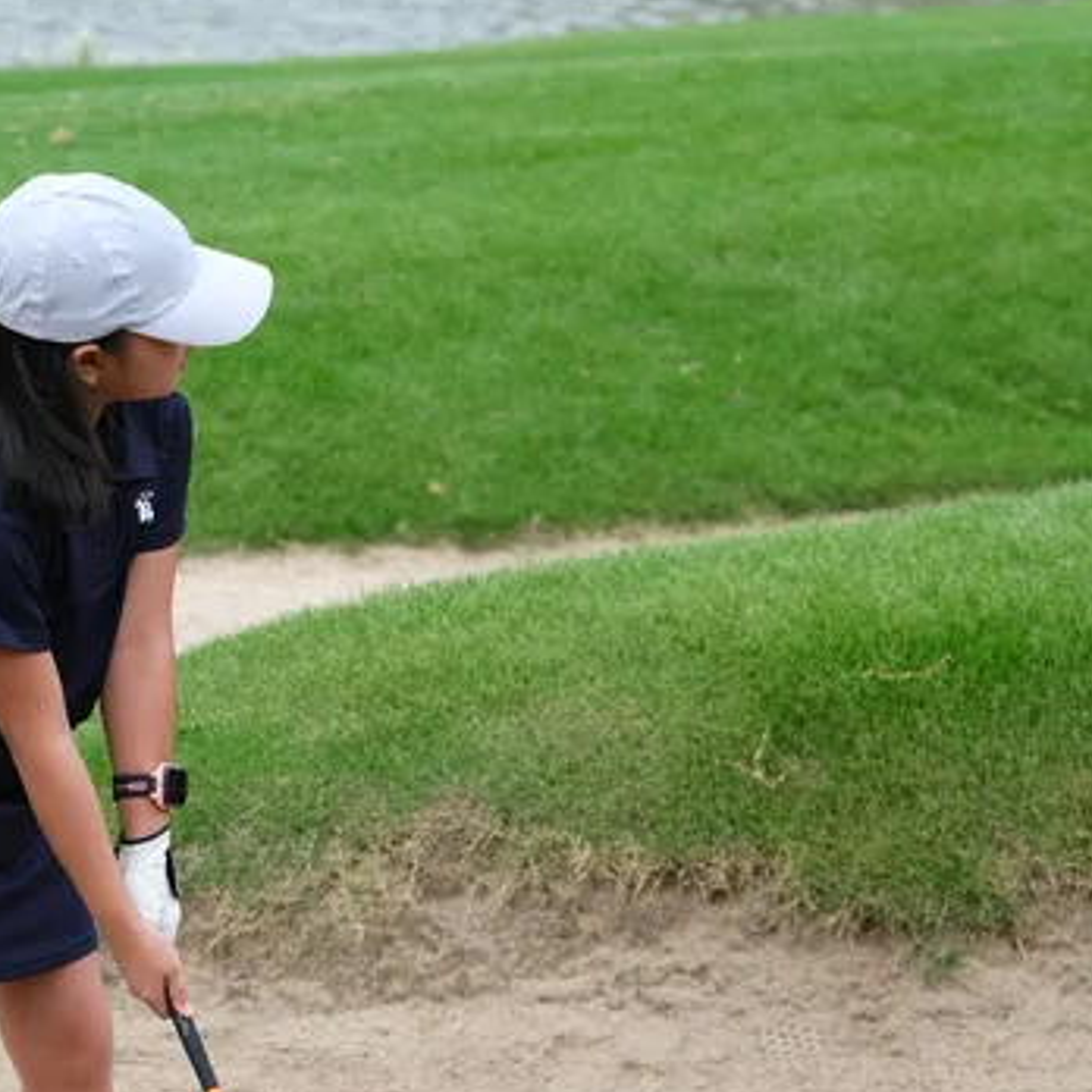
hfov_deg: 8.1
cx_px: 372
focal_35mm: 217
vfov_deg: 8.1
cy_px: 734
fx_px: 7745
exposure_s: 1/240
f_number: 5.6
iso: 160
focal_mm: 74.1
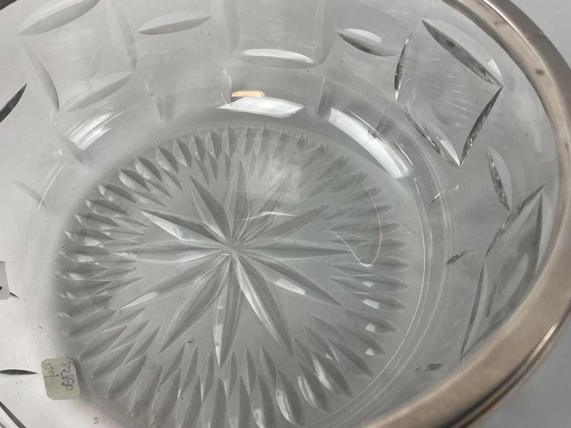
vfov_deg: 48.2
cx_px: 286
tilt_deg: -55.0
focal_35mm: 29
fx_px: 478
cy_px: 214
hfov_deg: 61.7
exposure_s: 1/100
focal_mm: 3
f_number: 1.8
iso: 50
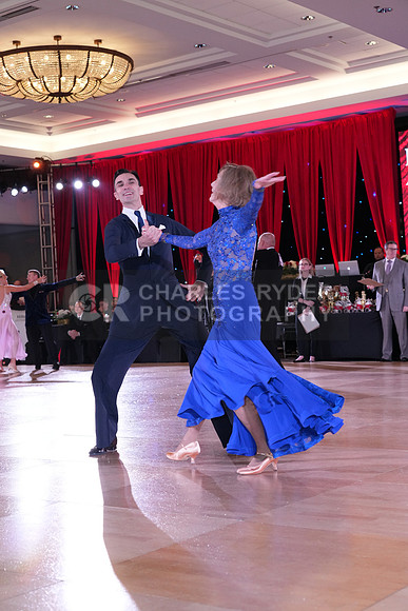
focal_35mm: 56
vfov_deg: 35.6
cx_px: 204
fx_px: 951
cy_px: 306
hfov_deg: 24.2
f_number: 5
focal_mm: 56
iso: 2500
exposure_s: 1/250
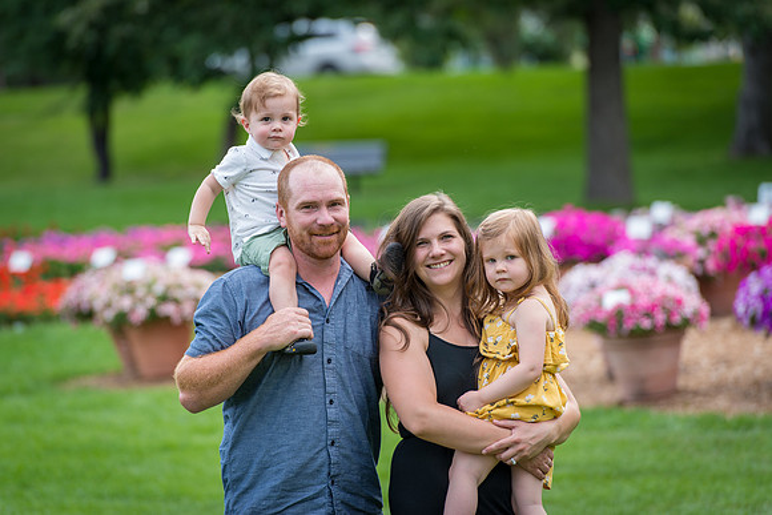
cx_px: 386
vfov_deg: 6.9
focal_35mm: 200
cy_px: 258
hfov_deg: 10.3
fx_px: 4290
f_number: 4.5
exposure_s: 1/250
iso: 200
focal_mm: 200
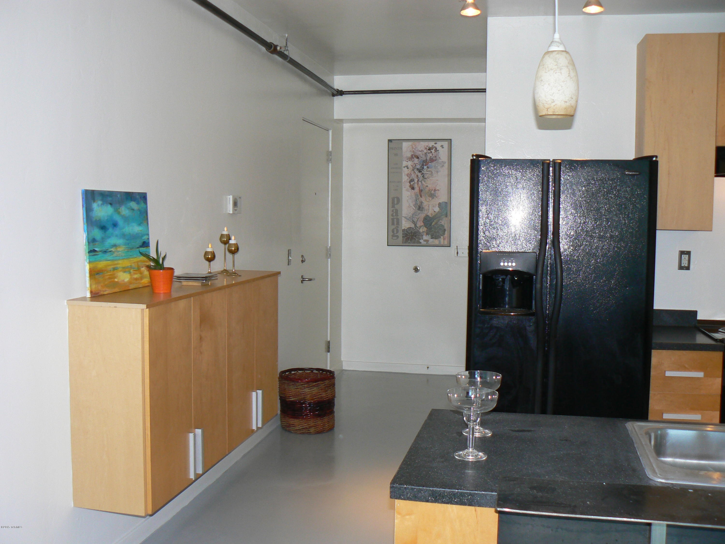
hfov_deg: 51.4
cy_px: 272
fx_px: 754
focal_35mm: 36
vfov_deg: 39.7
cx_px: 362
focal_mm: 6
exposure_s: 1/50
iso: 100
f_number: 2.8
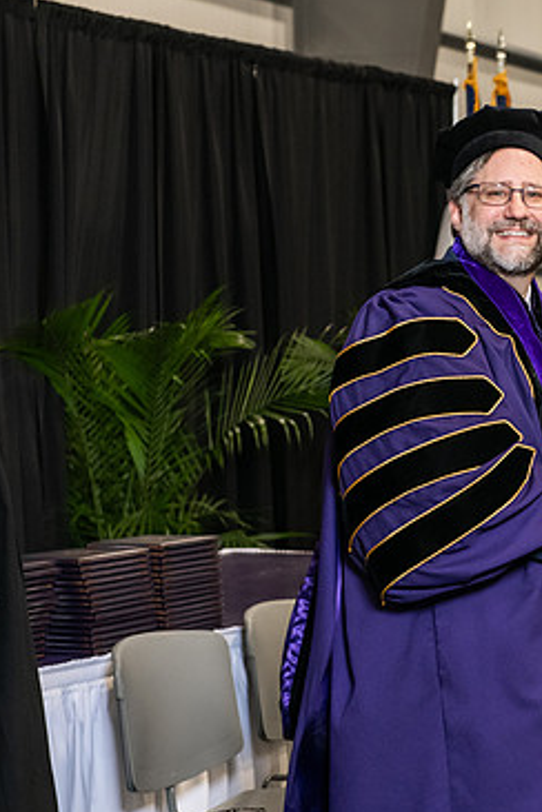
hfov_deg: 12.2
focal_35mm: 111
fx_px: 2507
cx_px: 582
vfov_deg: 18.4
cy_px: 400
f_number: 5
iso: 2500
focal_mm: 70
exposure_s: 1/200
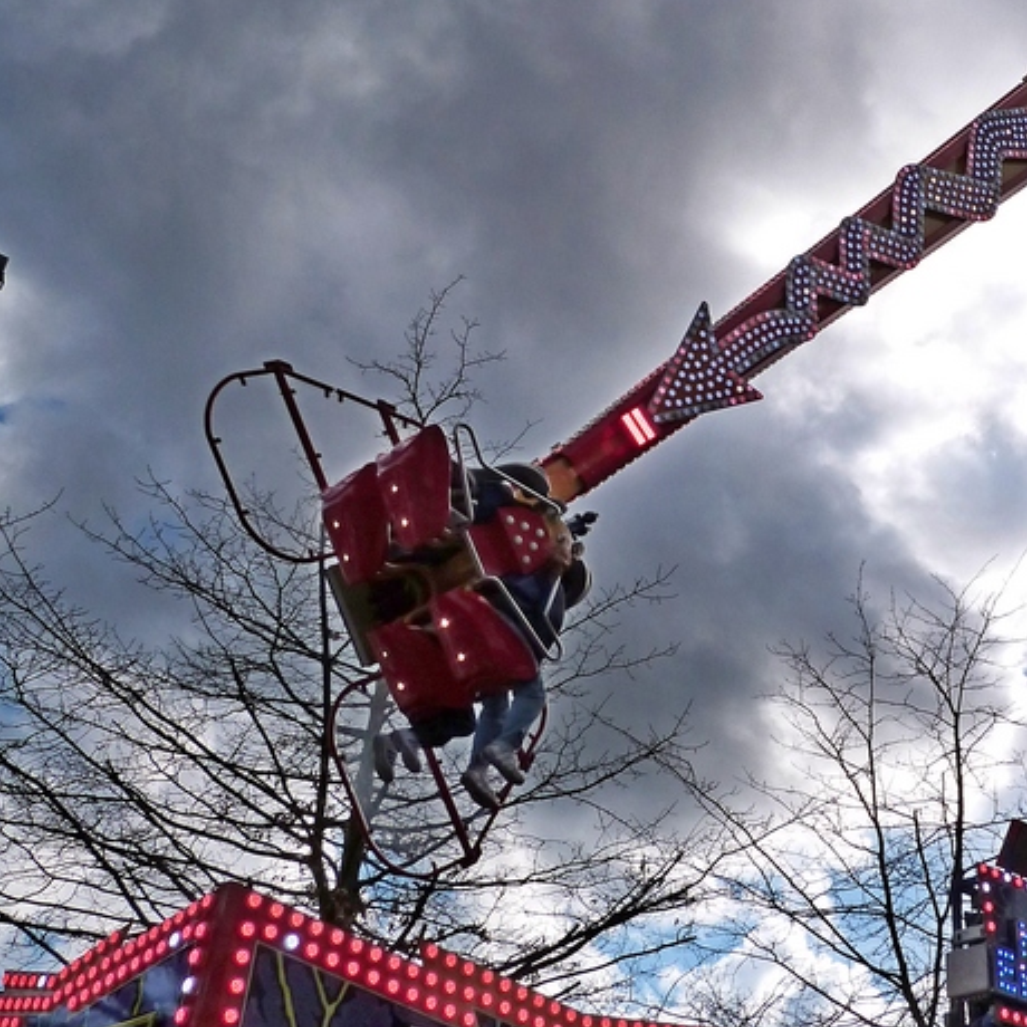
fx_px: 1611
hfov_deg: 34.4
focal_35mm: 48
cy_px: 449
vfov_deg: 35.3
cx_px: 810
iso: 160
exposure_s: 1/800
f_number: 5.6
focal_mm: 4.5
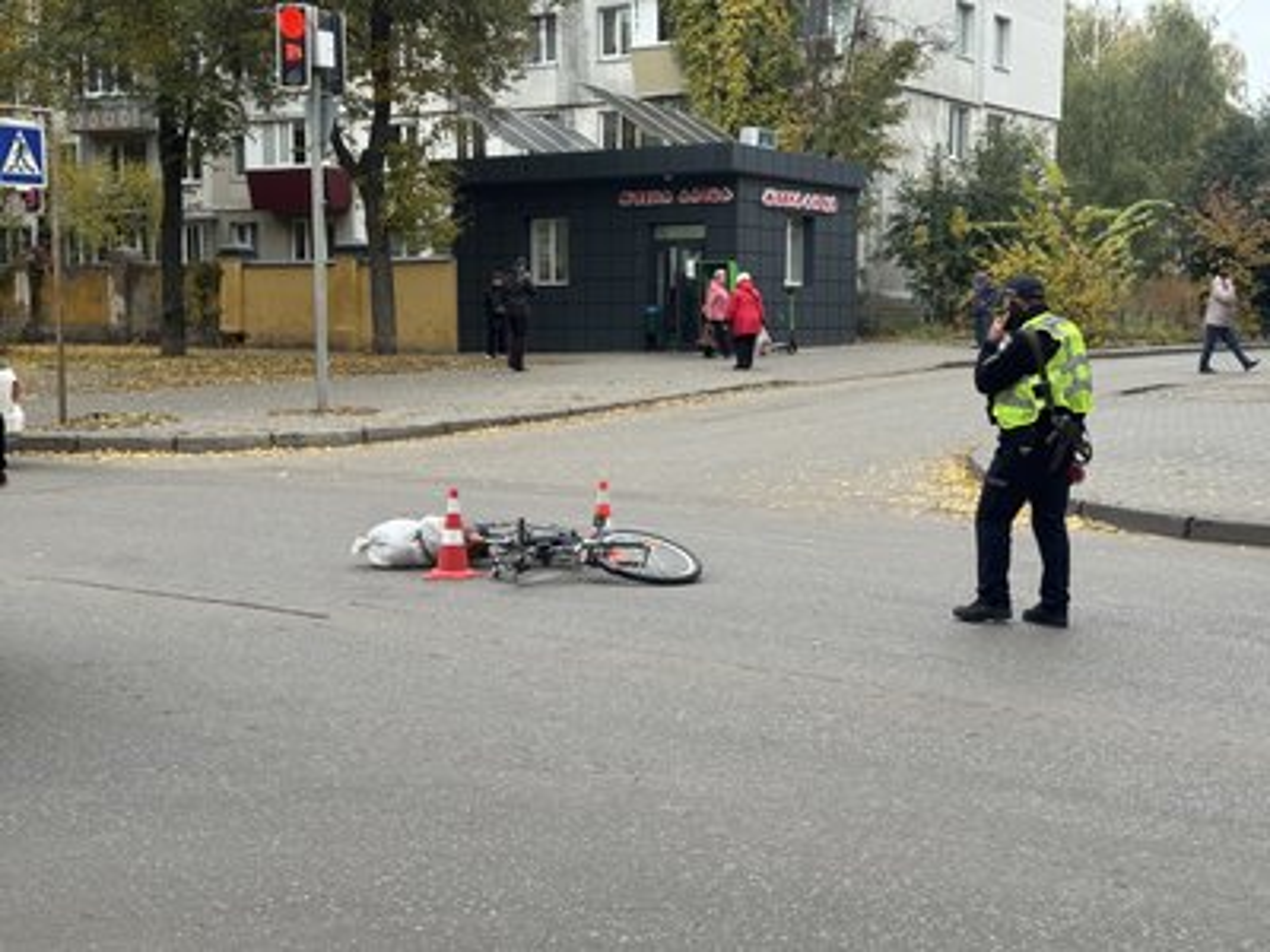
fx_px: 1761
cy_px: 476
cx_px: 635
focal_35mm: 48
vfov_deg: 30.3
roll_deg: +0.4
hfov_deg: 39.7
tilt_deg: -4.8
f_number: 1.78
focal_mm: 6.76
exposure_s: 1/470
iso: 64
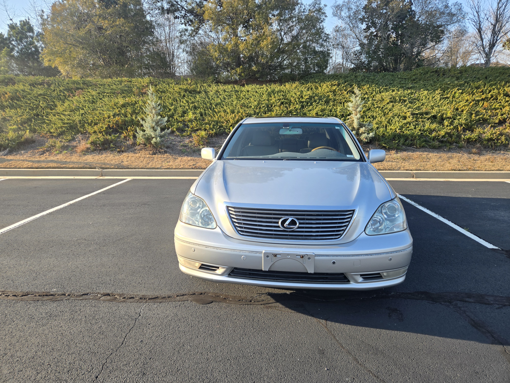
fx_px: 339
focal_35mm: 23
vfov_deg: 58.9
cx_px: 255
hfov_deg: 73.9
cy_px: 192
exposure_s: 1/1410
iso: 80
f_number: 1.8
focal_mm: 5.4
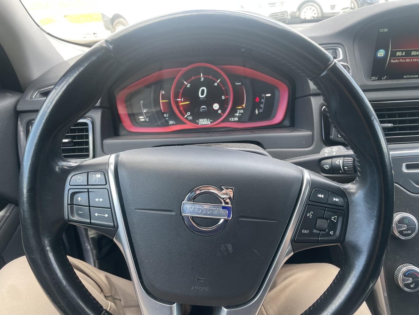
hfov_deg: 67.3
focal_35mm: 26
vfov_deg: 53.1
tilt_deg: -26.5
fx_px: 315
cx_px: 210
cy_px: 158
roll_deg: +3.6
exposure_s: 1/121
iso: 50
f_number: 1.6
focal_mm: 4.2
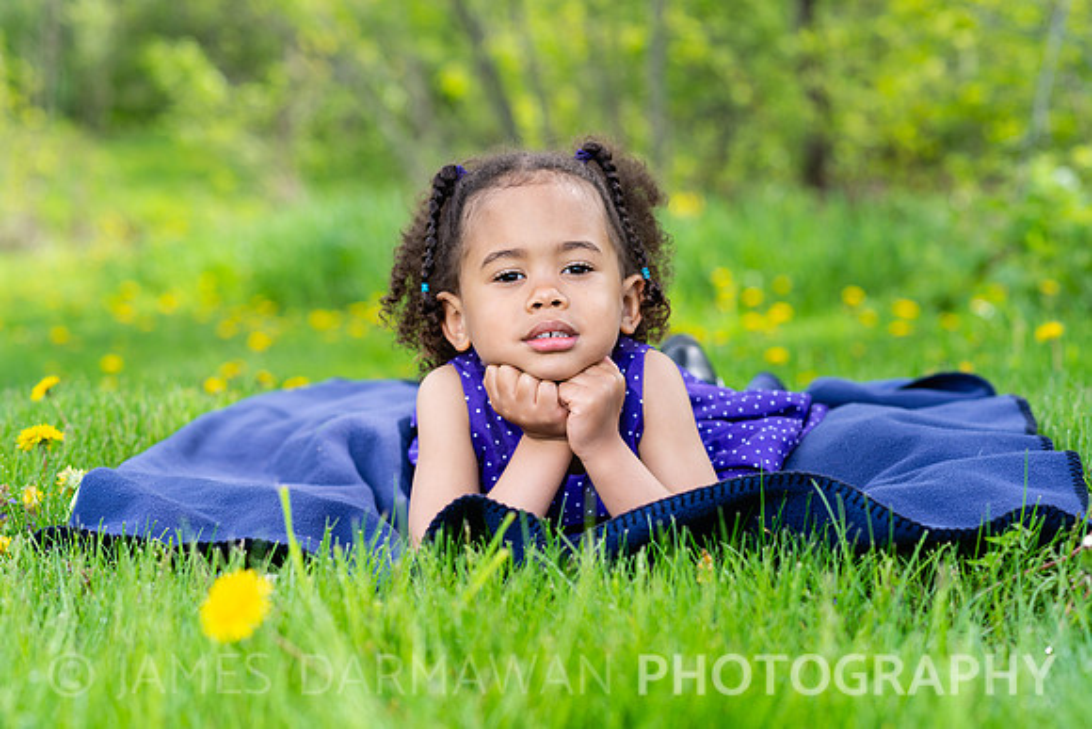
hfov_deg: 23.9
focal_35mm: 85
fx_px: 2579
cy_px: 364
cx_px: 546
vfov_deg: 16.1
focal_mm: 85
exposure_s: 1/160
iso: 100
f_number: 5
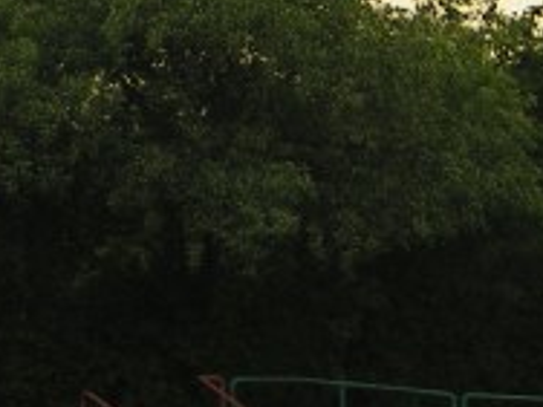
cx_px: 976
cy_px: 193
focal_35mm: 639
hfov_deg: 3.1
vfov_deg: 2.3
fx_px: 10024
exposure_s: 1/320
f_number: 5
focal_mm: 22.9
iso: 50
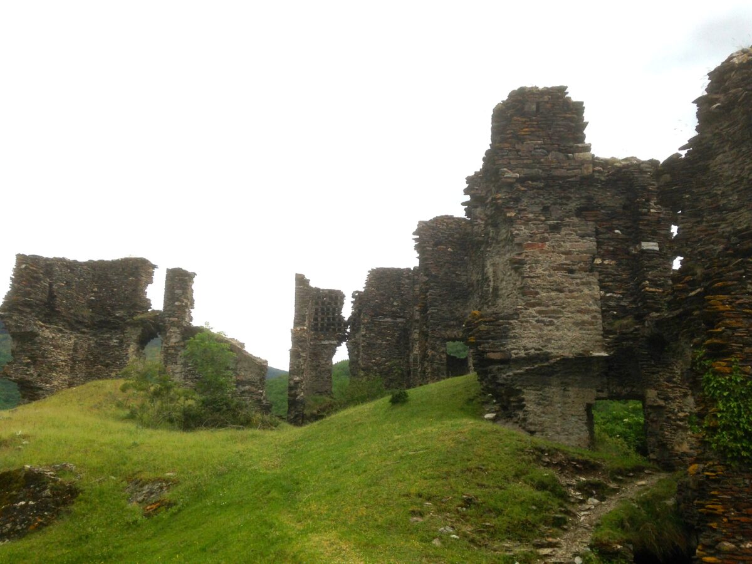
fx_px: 717
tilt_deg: +15.1
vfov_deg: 42.9
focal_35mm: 33
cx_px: 376
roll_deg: -2.1
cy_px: 282
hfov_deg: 55.4
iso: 50
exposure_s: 1/2008
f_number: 2.4
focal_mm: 4.12
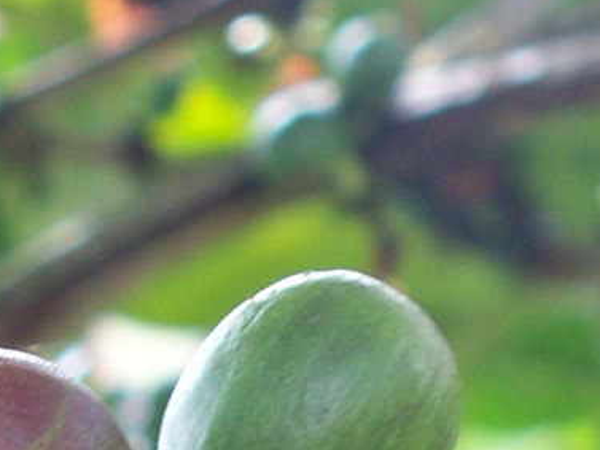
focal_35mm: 239
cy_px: 1051
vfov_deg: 6.0
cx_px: 422
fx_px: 4144
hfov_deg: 8.3
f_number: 3.5
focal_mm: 7.8
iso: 80
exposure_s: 1/40
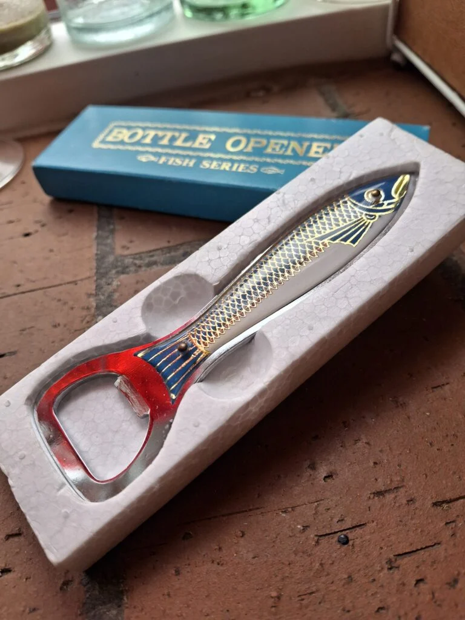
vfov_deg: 69.4
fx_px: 448
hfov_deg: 54.9
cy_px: 310
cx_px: 232
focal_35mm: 25
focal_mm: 4.69
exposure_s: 1/100
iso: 50
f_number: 1.8
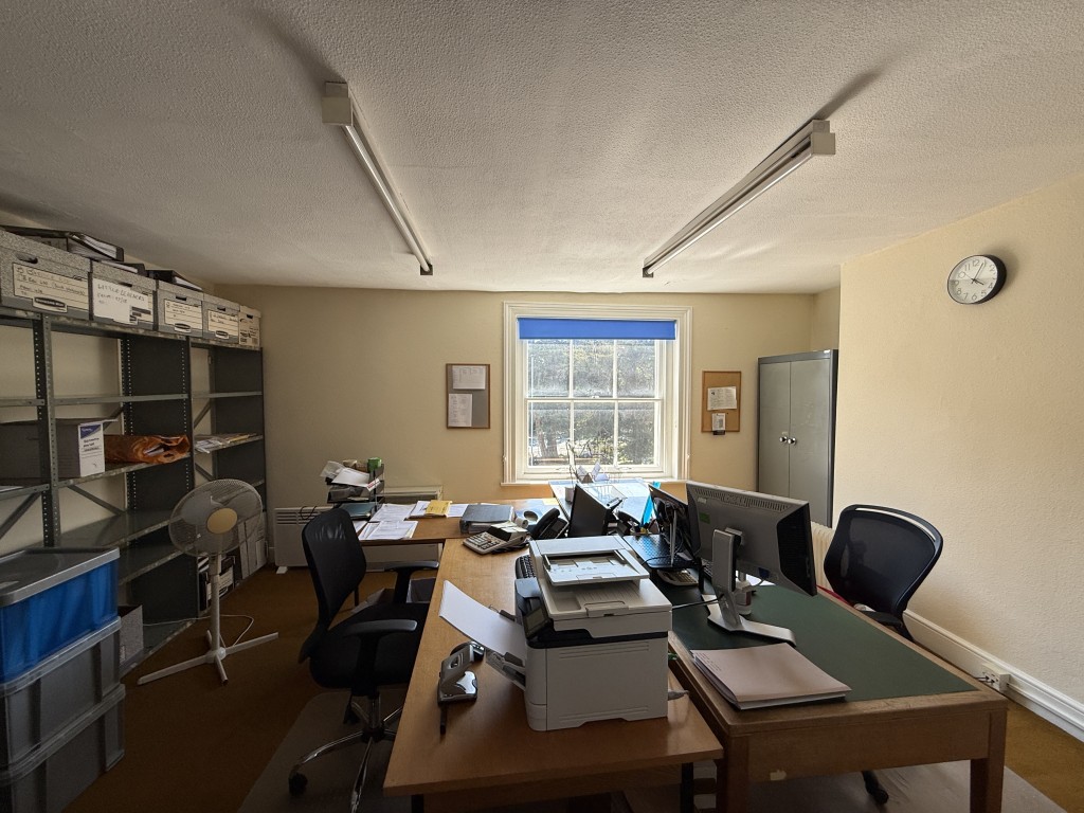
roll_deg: -0.9
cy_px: 406
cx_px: 542
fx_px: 438
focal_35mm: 14
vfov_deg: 85.7
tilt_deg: -2.7
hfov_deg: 102.1
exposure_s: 1/182
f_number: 2.2
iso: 50
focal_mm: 2.22
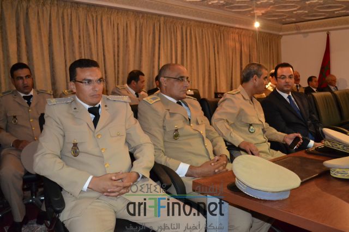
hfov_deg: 57.2
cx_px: 174
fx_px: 320
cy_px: 116
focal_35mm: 33
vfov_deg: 39.9
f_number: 3.8
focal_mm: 22
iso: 3200
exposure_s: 1/60
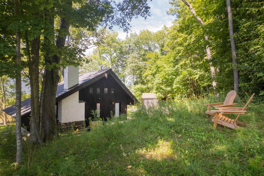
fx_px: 161
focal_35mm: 22
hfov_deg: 78.6
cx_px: 132
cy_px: 88
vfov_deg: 57.2
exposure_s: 1/30
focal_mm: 8.38
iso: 100
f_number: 2.8
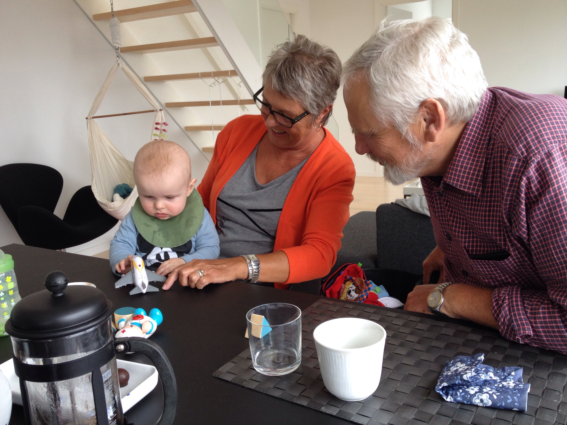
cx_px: 284
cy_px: 212
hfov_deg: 52.6
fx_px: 573
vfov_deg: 40.7
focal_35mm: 35
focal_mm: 4.28
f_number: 2.4
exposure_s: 1/60
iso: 64
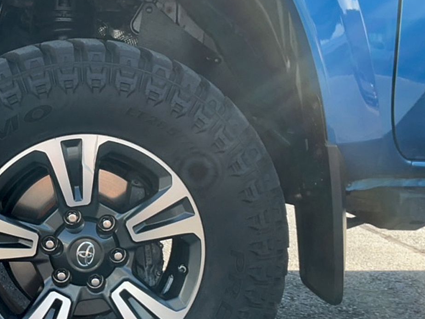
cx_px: 77
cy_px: 203
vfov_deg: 27.9
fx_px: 638
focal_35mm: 52
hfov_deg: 35.5
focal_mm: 3
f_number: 1.8
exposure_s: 1/213
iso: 25
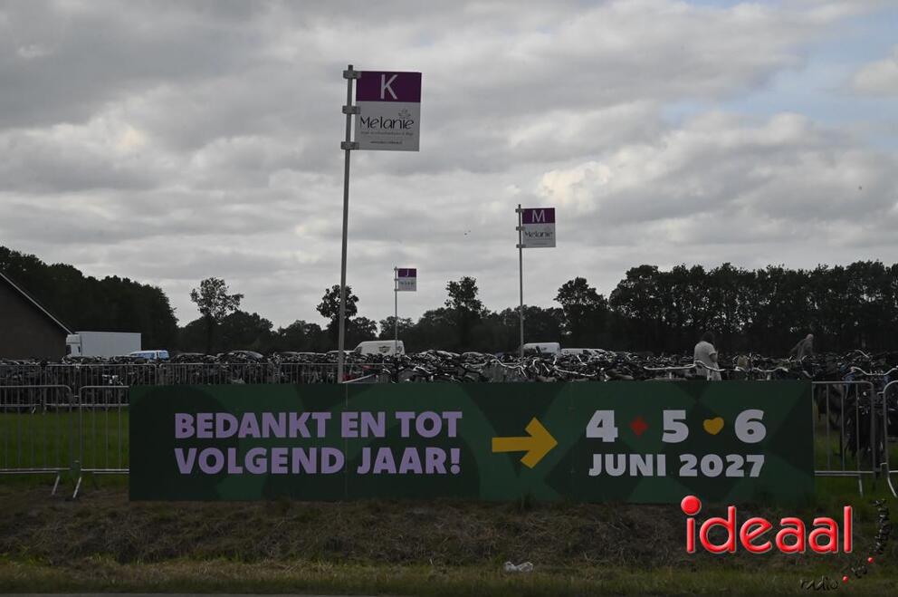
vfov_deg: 20.6
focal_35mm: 66
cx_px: 449
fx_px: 1644
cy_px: 298
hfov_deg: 30.5
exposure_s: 1/5000
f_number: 18
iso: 8000
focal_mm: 66
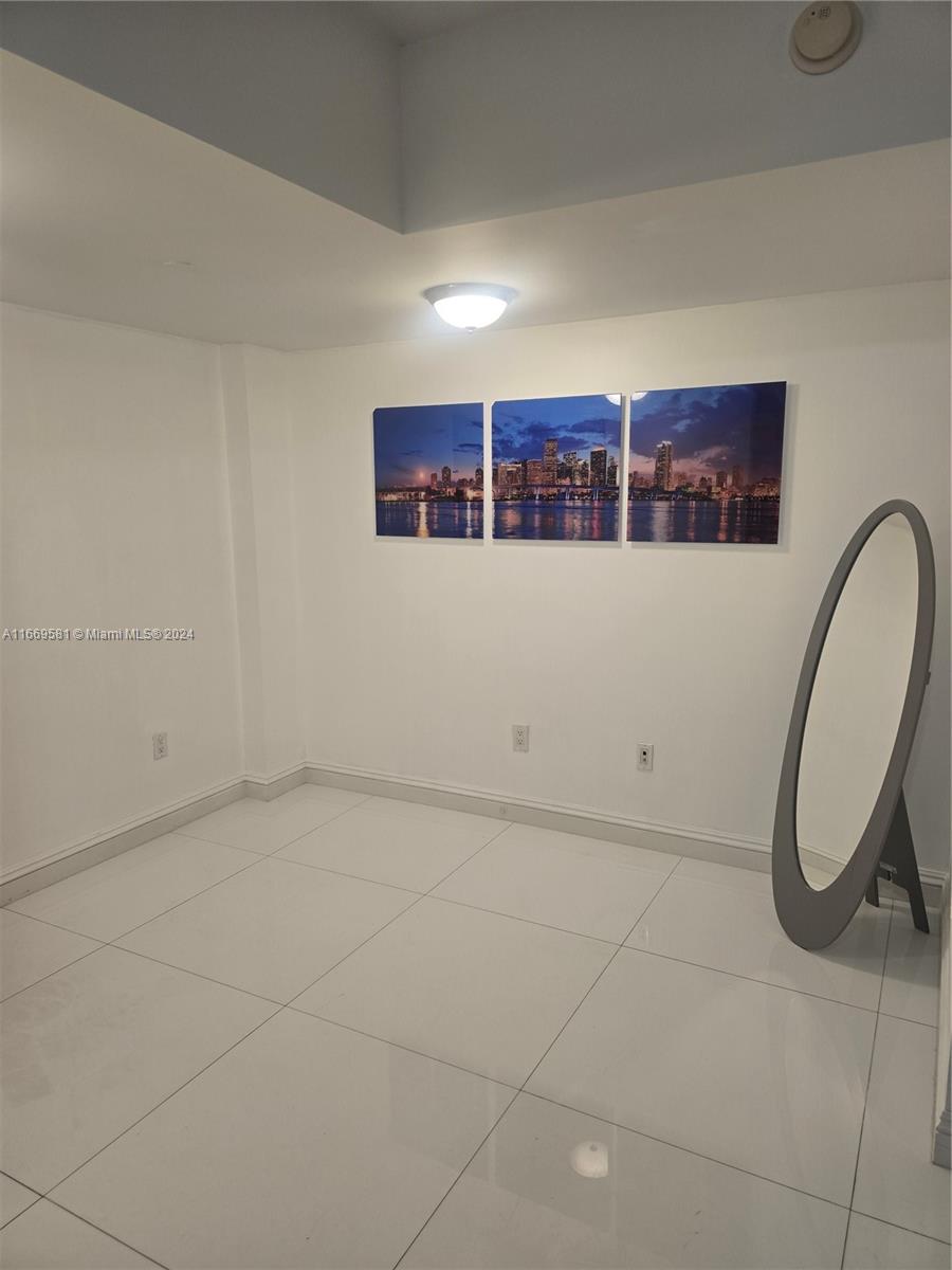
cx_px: 476
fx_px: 843
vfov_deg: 73.9
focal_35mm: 23
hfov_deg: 58.9
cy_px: 635
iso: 100
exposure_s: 1/120
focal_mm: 6.3
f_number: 1.7
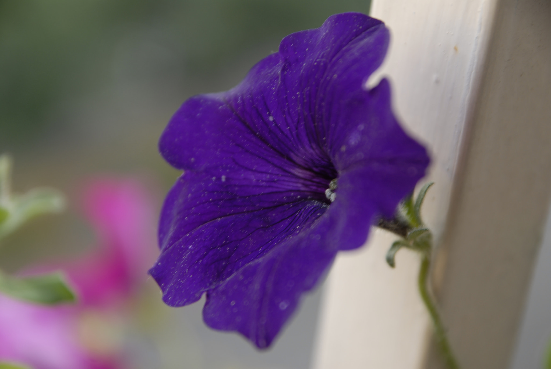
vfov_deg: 13.1
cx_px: 276
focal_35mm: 105
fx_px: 1609
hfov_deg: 19.4
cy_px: 184
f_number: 4
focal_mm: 70
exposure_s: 1/60
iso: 100
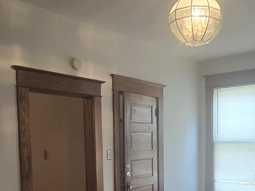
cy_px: 167
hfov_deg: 44.6
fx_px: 309
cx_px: 151
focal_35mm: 42
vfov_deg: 32.8
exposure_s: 1/60
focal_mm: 2.2
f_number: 2.2
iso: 200
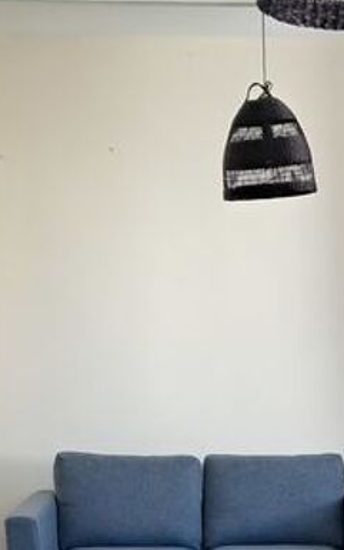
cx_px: 411
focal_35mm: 99
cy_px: 681
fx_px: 1483
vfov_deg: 19.6
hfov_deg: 12.9
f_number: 1.8
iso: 160
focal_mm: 4
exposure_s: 1/60
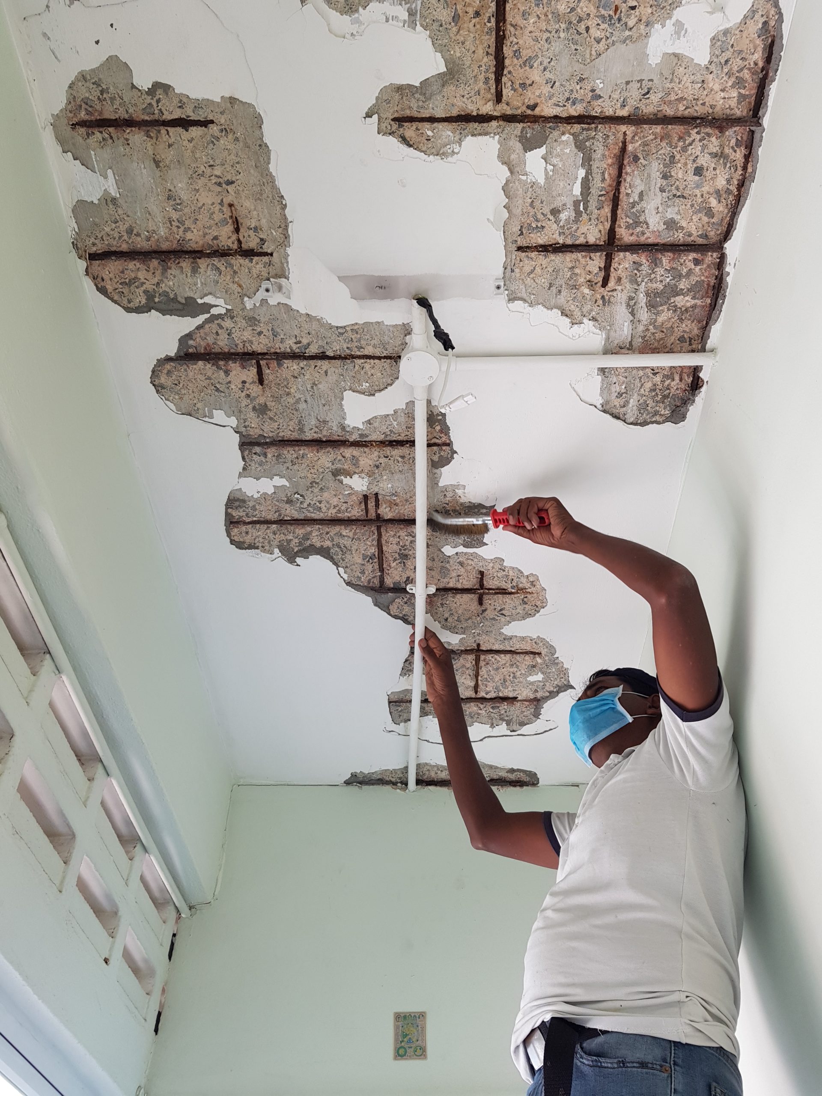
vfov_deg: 67.3
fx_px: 823
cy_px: 548
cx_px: 411
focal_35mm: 26
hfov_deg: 53.1
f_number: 1.7
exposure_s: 1/100
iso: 50
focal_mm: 4.2
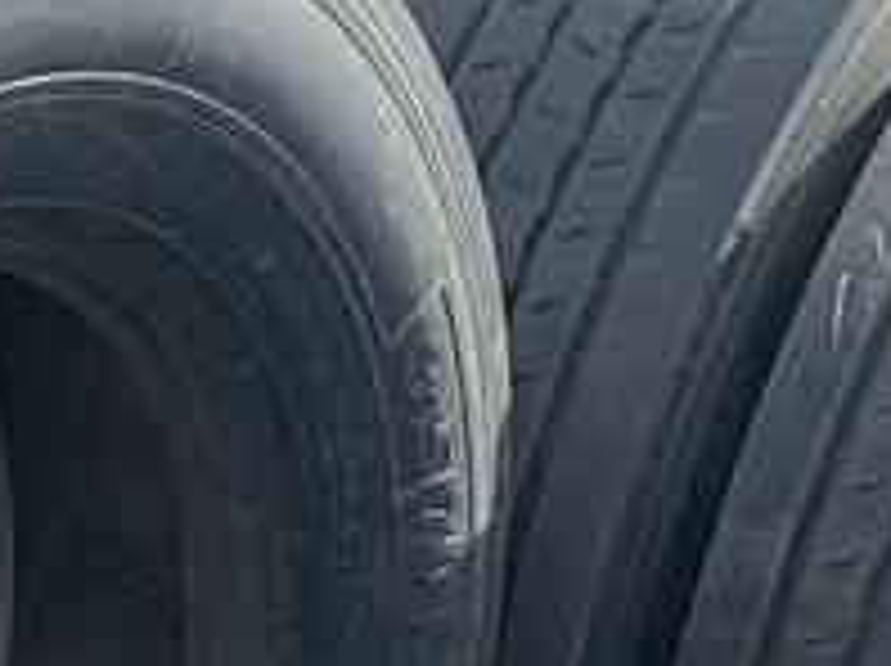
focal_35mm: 159
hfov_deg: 11.6
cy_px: 1744
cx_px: -650
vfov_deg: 8.3
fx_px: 4088
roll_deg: -4.8
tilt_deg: -31.0
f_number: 1.8
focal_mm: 4.25
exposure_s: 1/378
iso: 25
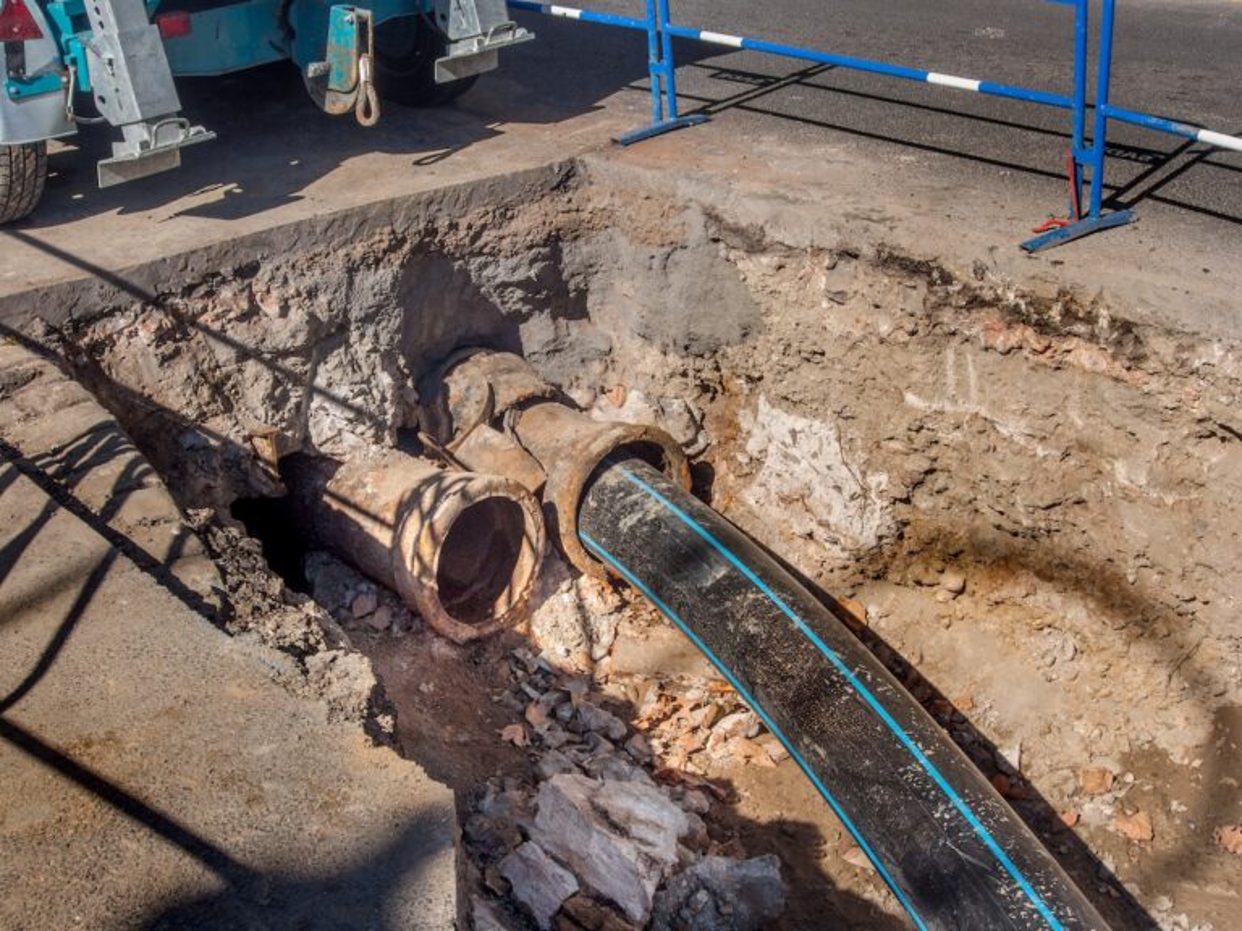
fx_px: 1866
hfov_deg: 36.8
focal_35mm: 52
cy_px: 466
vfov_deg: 28.0
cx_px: 621
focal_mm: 26
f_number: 6.7
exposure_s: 1/500
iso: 200
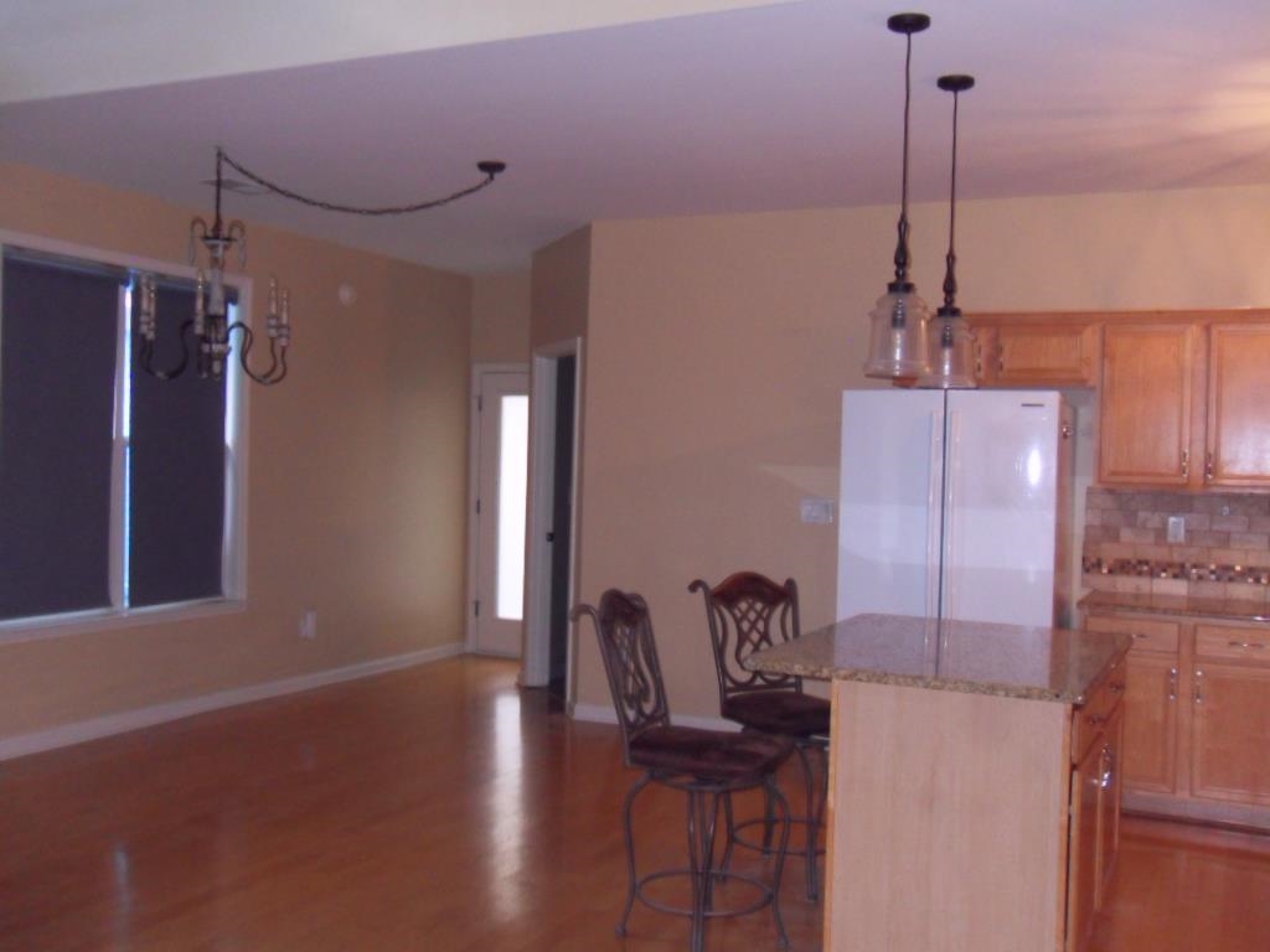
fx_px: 1284
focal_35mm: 35
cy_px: 476
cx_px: 635
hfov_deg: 52.6
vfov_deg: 40.7
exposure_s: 1/45
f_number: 3.5
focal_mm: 6.3
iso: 400
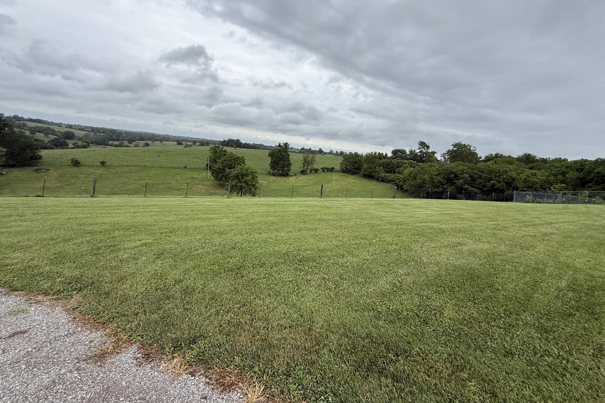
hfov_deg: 100.4
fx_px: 252
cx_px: 308
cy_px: 178
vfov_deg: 77.0
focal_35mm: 15
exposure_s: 1/2165
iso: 50
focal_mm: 2.22
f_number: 2.2
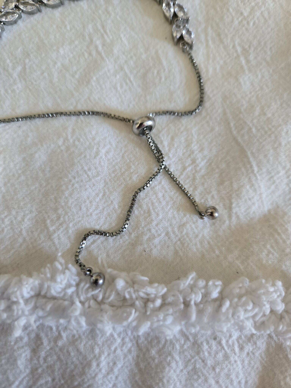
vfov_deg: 73.9
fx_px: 258
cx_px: 146
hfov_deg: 58.9
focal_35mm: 23
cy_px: 194
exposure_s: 1/120
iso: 500
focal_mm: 5.4
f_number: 1.8
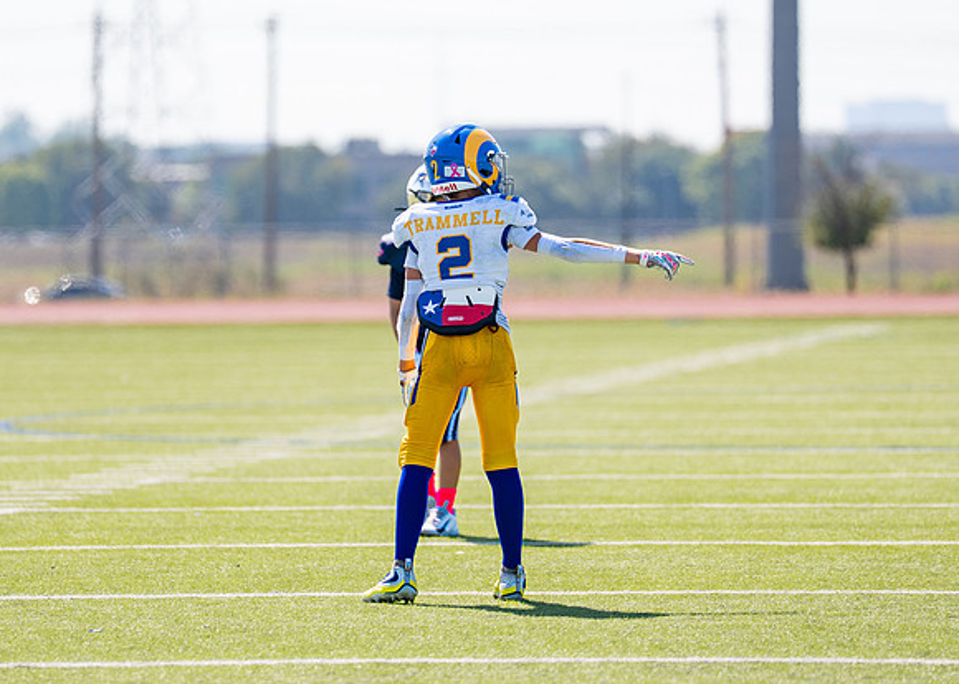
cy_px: 313
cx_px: 403
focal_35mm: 328
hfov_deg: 6.1
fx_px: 8929
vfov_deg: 4.4
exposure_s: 1/2000
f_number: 2.8
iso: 125
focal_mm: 200
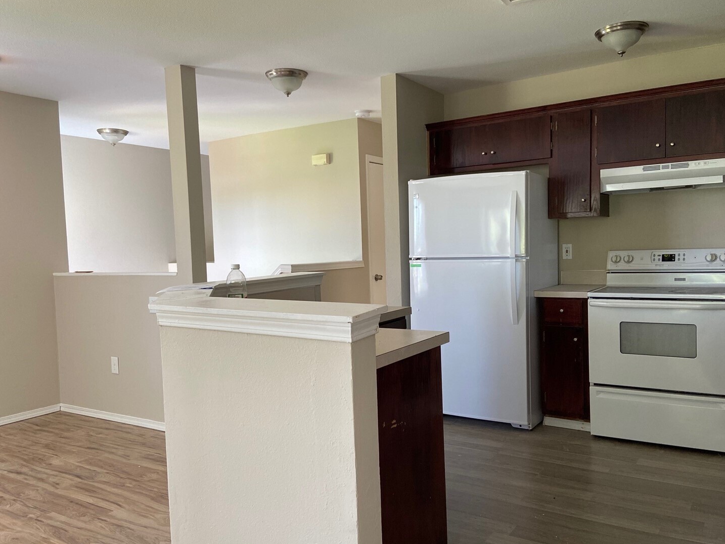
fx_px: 607
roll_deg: +1.7
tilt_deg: -4.0
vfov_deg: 48.2
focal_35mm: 29
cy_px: 288
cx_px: 372
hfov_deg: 61.6
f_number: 1.8
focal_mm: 4.25
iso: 125
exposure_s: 1/60
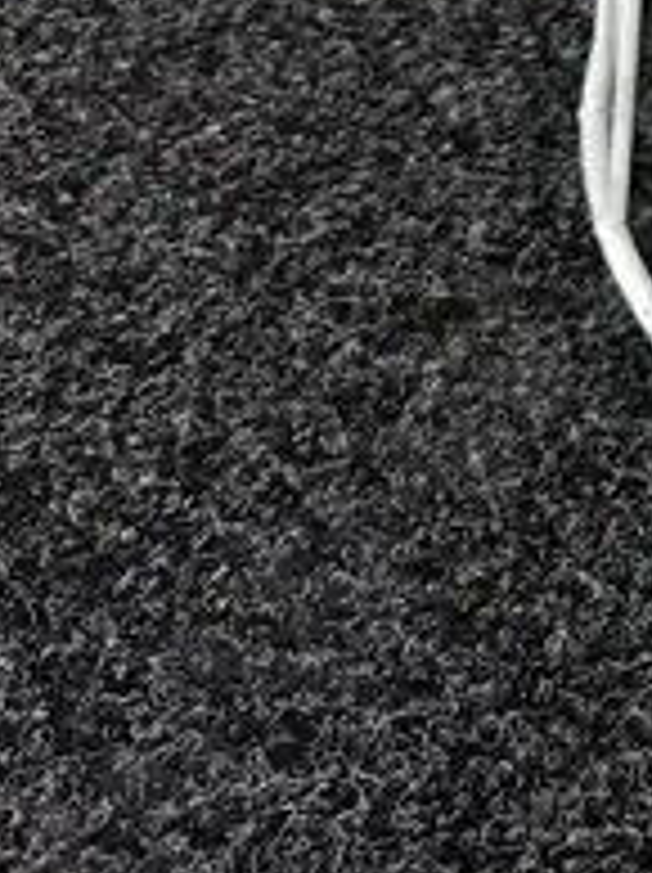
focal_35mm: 127
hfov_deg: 10.4
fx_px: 3196
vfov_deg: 13.2
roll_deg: +0.5
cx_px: 1461
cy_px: -932
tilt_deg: -18.0
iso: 160
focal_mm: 6.86
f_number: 1.78
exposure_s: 1/100
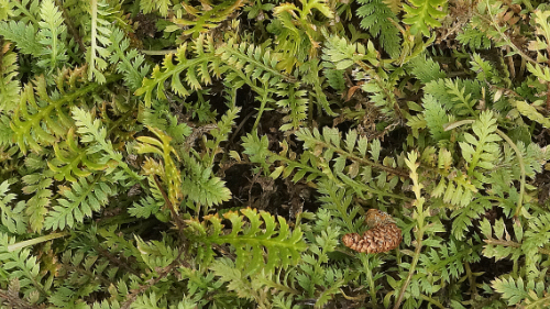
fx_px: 5497
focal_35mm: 377
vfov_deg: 3.2
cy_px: -82
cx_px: 521
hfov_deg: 5.7
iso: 1000
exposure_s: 1/160
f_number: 11
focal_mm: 100
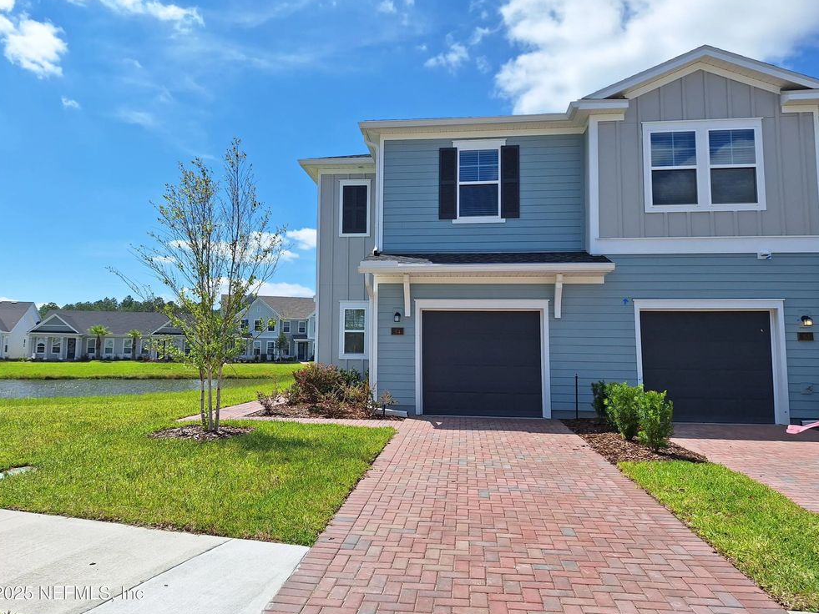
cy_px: 302
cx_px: 407
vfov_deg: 56.8
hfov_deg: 71.6
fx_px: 568
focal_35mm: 24
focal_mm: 5.54
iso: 40
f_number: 1.8
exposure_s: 1/4484
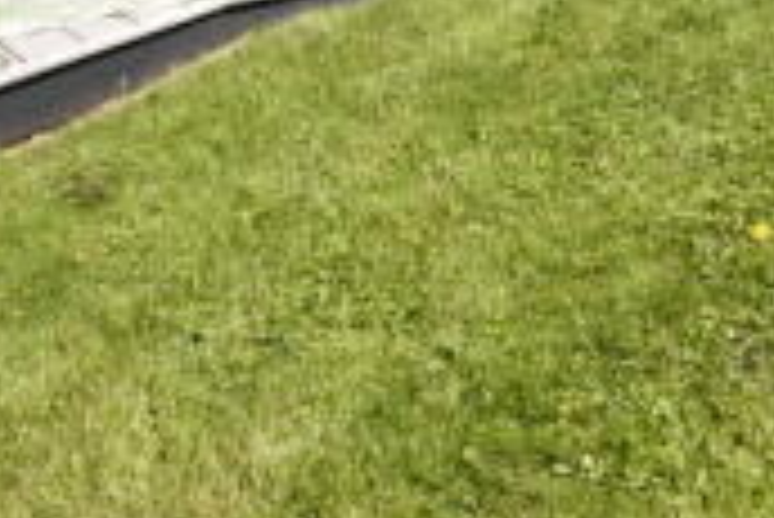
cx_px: 857
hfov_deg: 31.1
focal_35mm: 57
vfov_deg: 20.2
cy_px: -282
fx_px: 1227
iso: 100
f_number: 8
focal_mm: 10
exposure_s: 1/250
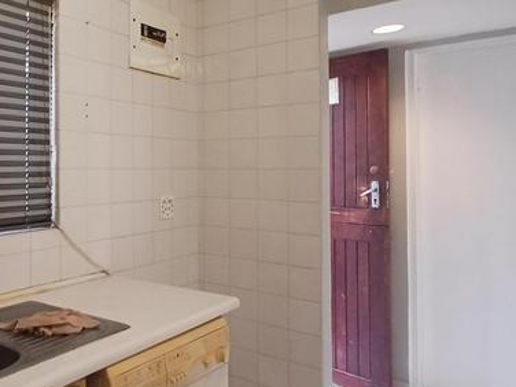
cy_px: 170
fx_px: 507
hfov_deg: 50.5
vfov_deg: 41.7
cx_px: 99
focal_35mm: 34
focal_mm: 1.64
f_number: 2.2
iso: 125
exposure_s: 1/50
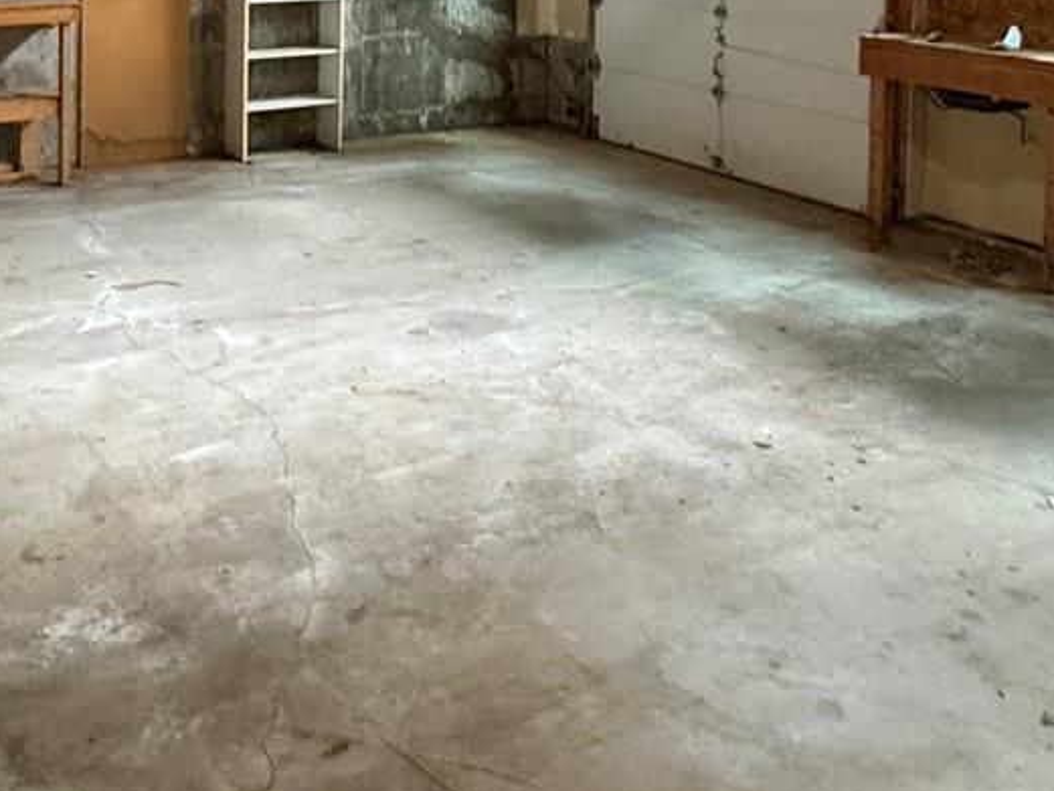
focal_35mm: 43
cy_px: -71
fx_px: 1310
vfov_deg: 30.3
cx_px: 575
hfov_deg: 43.8
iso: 800
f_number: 2.2
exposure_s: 1/60
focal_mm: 2.22
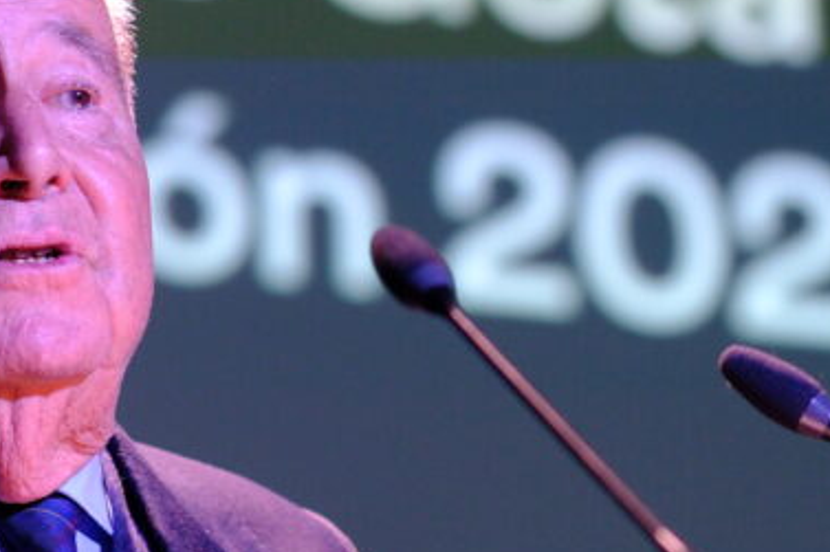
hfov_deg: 5.6
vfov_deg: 3.7
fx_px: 8457
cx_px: 253
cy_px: 419
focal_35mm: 367
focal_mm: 90
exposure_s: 1/100
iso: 1250
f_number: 2
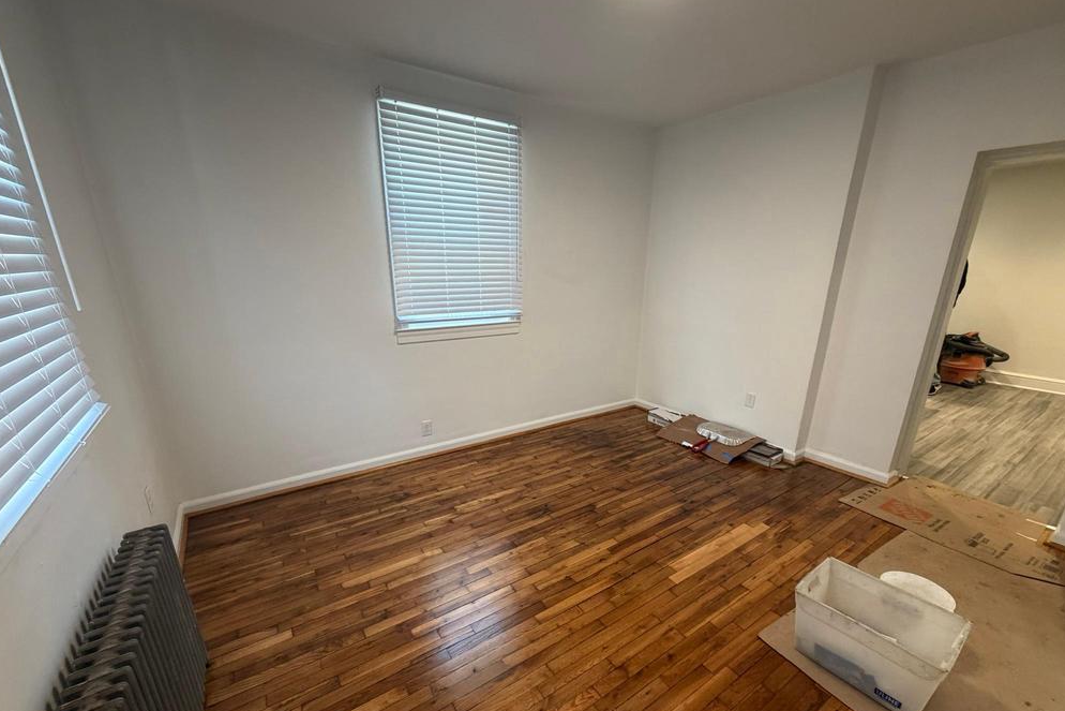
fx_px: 444
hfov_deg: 100.4
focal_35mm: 15
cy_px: 401
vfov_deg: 77.0
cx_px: 540
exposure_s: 1/60
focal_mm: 2.22
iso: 250
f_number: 2.2
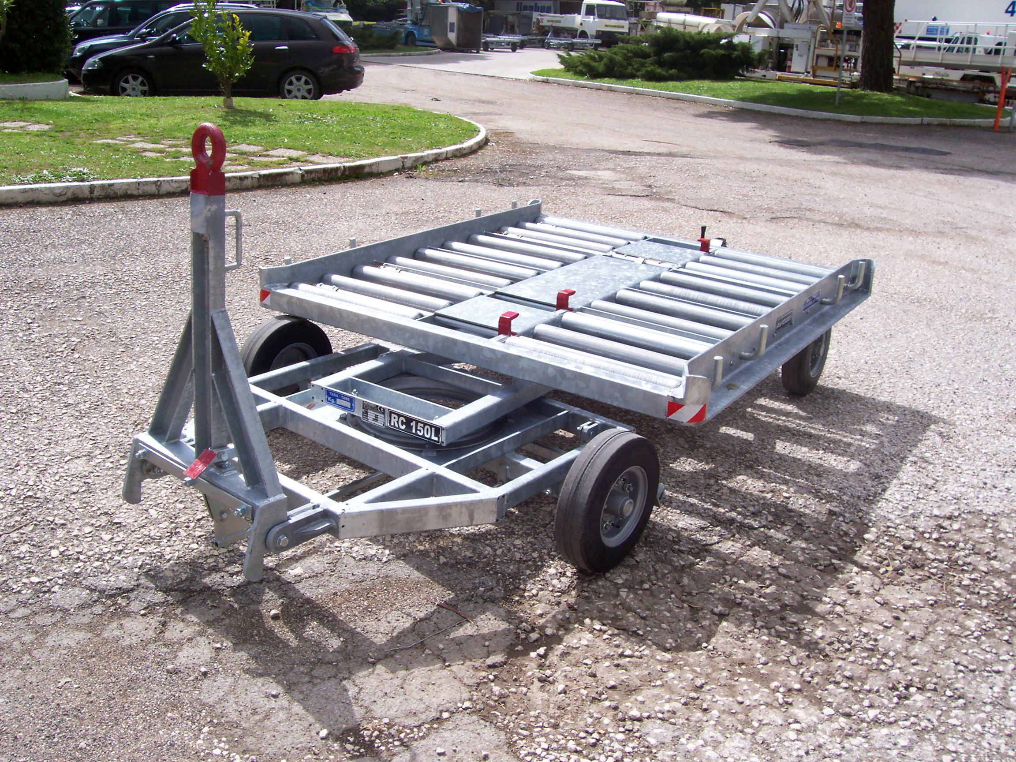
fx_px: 998
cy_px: 381
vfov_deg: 41.8
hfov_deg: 54.0
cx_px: 508
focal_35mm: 34
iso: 80
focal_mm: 5.6
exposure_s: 1/548
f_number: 5.1
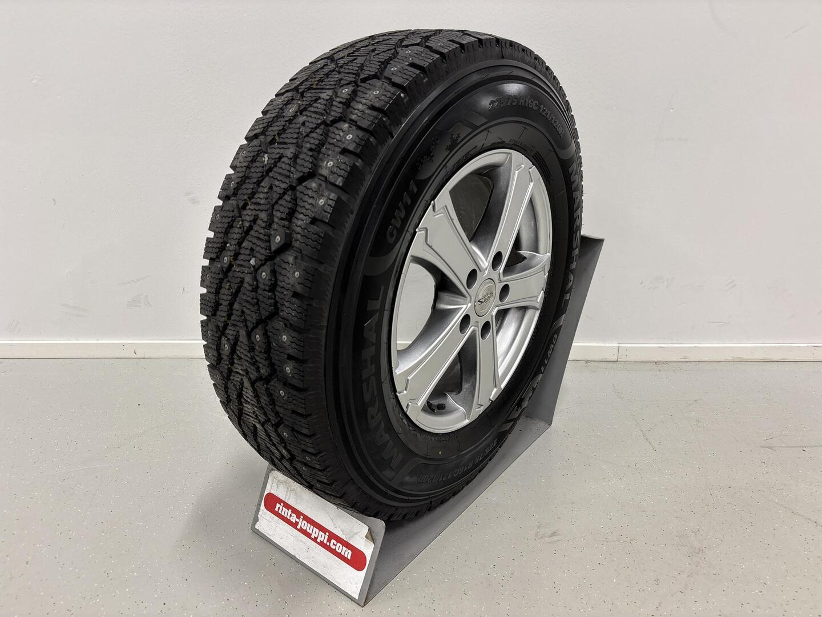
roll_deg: -0.5
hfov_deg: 67.3
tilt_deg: -21.7
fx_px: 617
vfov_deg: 53.1
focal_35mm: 26
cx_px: 411
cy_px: 308
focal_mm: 5.96
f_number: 1.6
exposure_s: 1/121
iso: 100
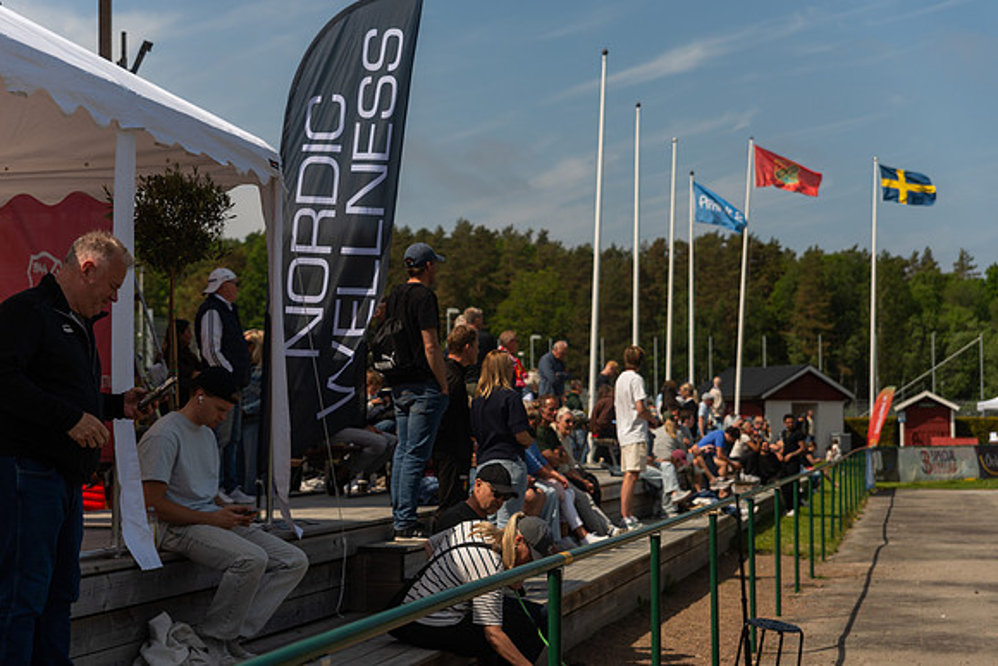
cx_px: 499
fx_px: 1941
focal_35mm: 70
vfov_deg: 19.5
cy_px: 333
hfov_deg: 28.8
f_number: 3.5
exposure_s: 1/1600
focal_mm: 70
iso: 160
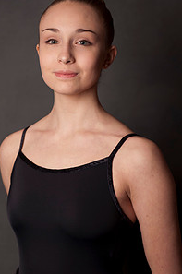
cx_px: 61
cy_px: 148
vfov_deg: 19.3
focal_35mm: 106
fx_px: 807
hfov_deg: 12.9
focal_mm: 70
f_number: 3.2
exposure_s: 1/160
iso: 100
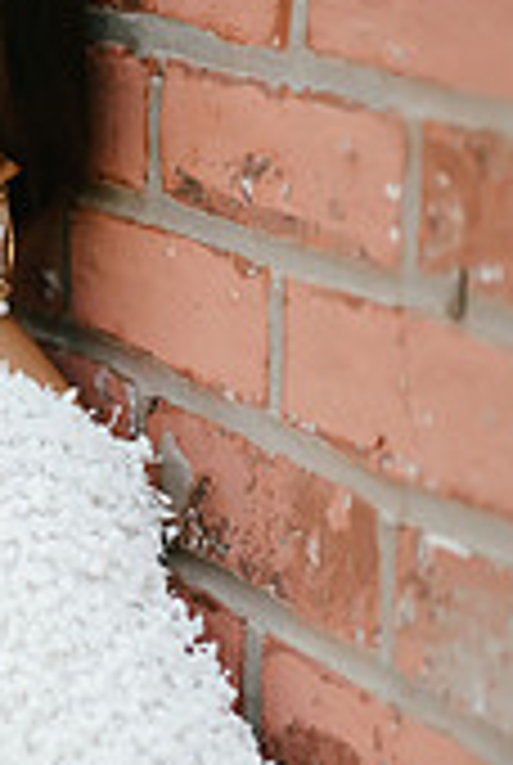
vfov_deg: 15.5
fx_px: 2810
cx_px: -54
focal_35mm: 132
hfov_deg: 10.3
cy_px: 441
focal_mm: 50
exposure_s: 1/500
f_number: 1.8
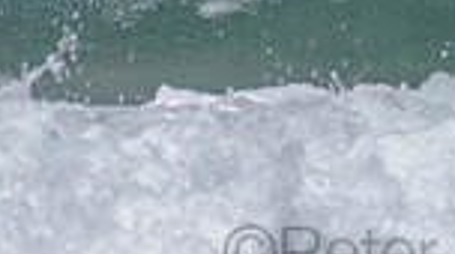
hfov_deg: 0.9
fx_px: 29553
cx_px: 499
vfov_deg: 0.5
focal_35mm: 2453
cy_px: -333
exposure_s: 1/2000
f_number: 5.6
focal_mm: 500
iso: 64
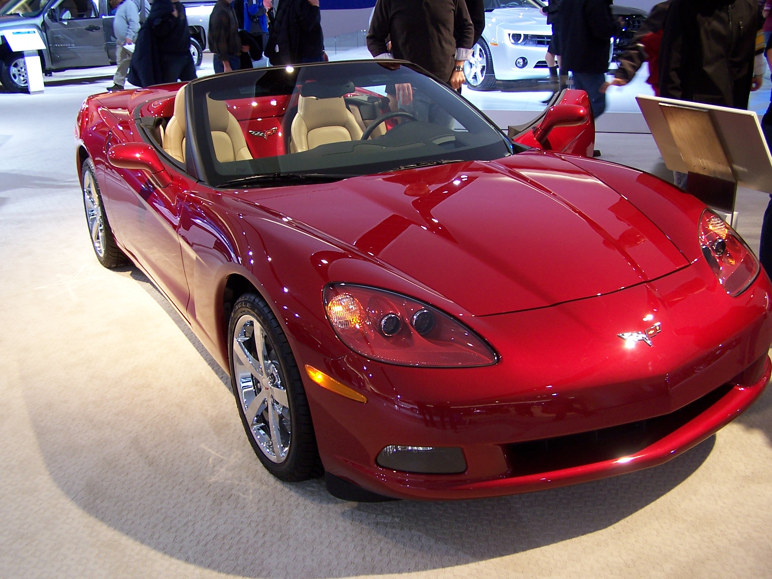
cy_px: 290
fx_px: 847
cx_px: 386
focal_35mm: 38
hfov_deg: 49.0
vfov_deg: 37.7
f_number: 2.8
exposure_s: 1/30
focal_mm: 6.3
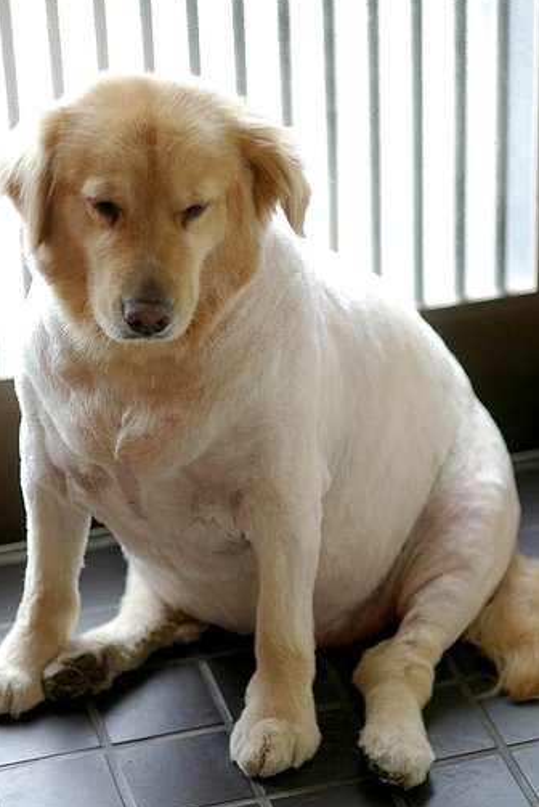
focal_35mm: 118
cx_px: 268
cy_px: 401
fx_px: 2635
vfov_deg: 17.4
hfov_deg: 11.7
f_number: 2.2
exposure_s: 1/125
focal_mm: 77
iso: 200
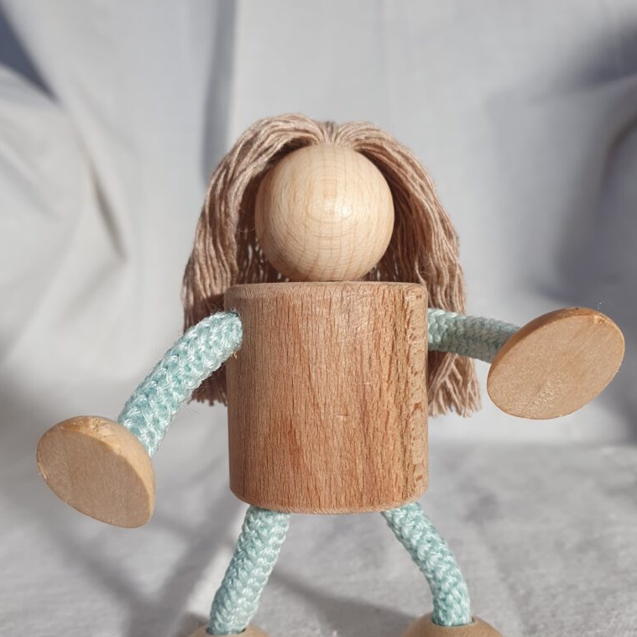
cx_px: 319
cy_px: 392
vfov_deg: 52.1
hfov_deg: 52.5
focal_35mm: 31
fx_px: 645
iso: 80
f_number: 2.4
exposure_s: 1/100
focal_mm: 4.32
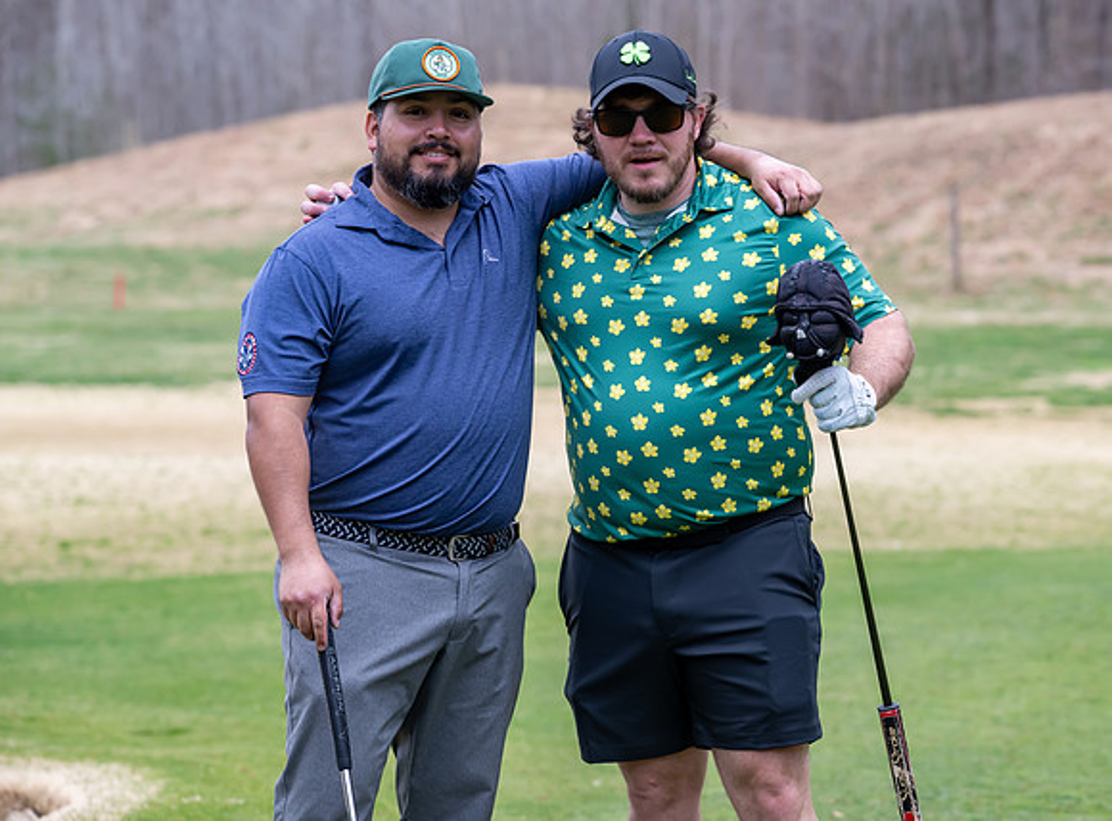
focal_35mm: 139
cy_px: 393
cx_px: 666
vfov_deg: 10.6
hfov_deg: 14.3
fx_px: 4439
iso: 560
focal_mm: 120
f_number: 5
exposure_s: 1/500
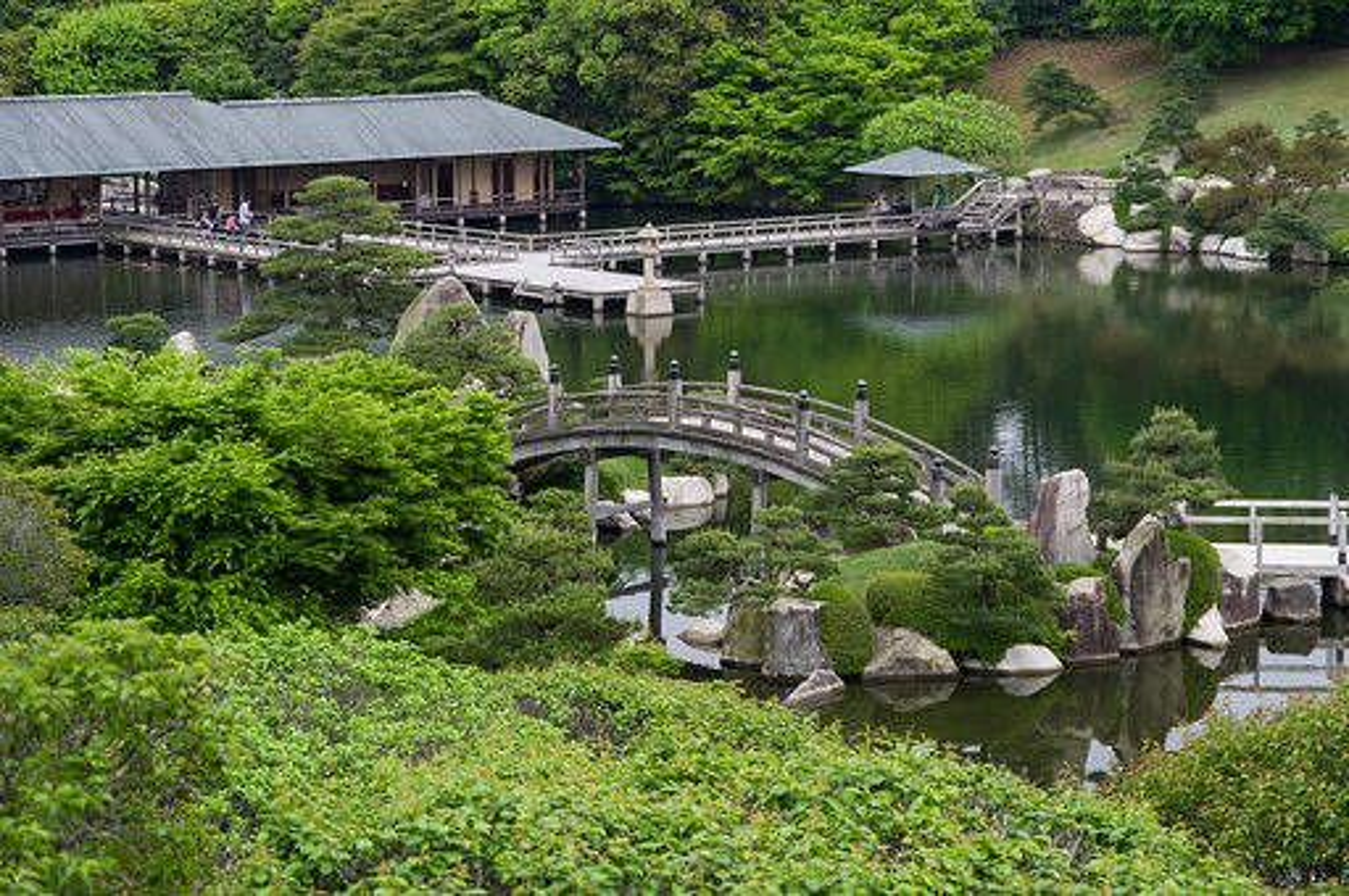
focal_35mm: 90
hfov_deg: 22.6
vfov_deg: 15.1
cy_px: 448
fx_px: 3368
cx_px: 674
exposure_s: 1/250
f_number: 5.6
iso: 200
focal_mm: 60
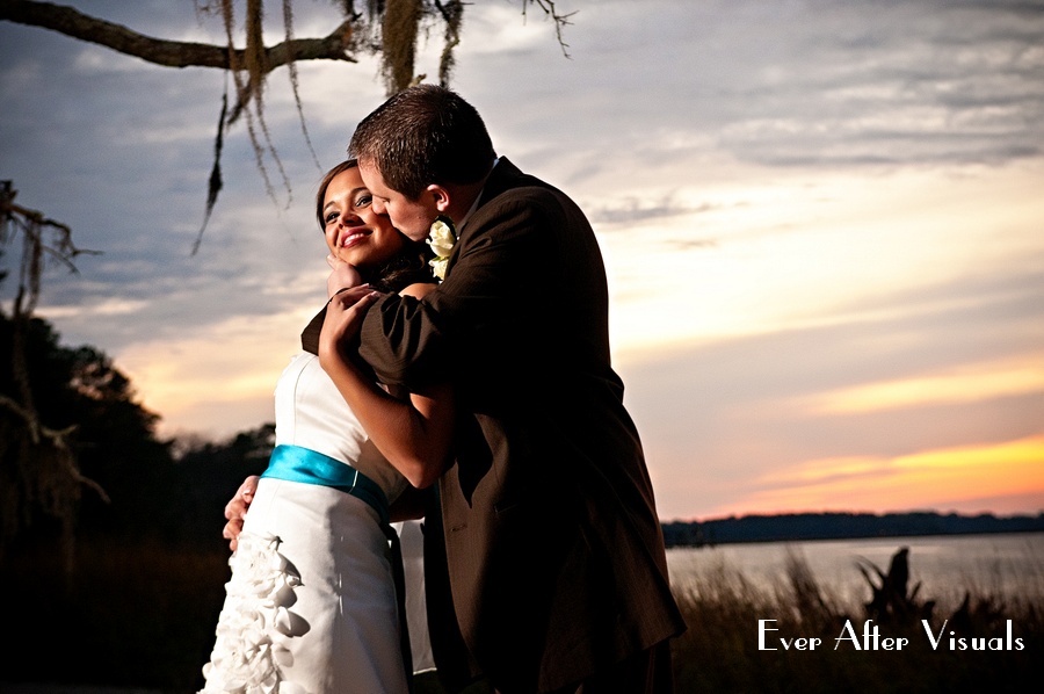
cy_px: 347
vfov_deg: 16.5
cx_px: 522
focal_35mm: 82
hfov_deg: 24.6
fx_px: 2390
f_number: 4
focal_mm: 55
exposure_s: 1/125
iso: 800
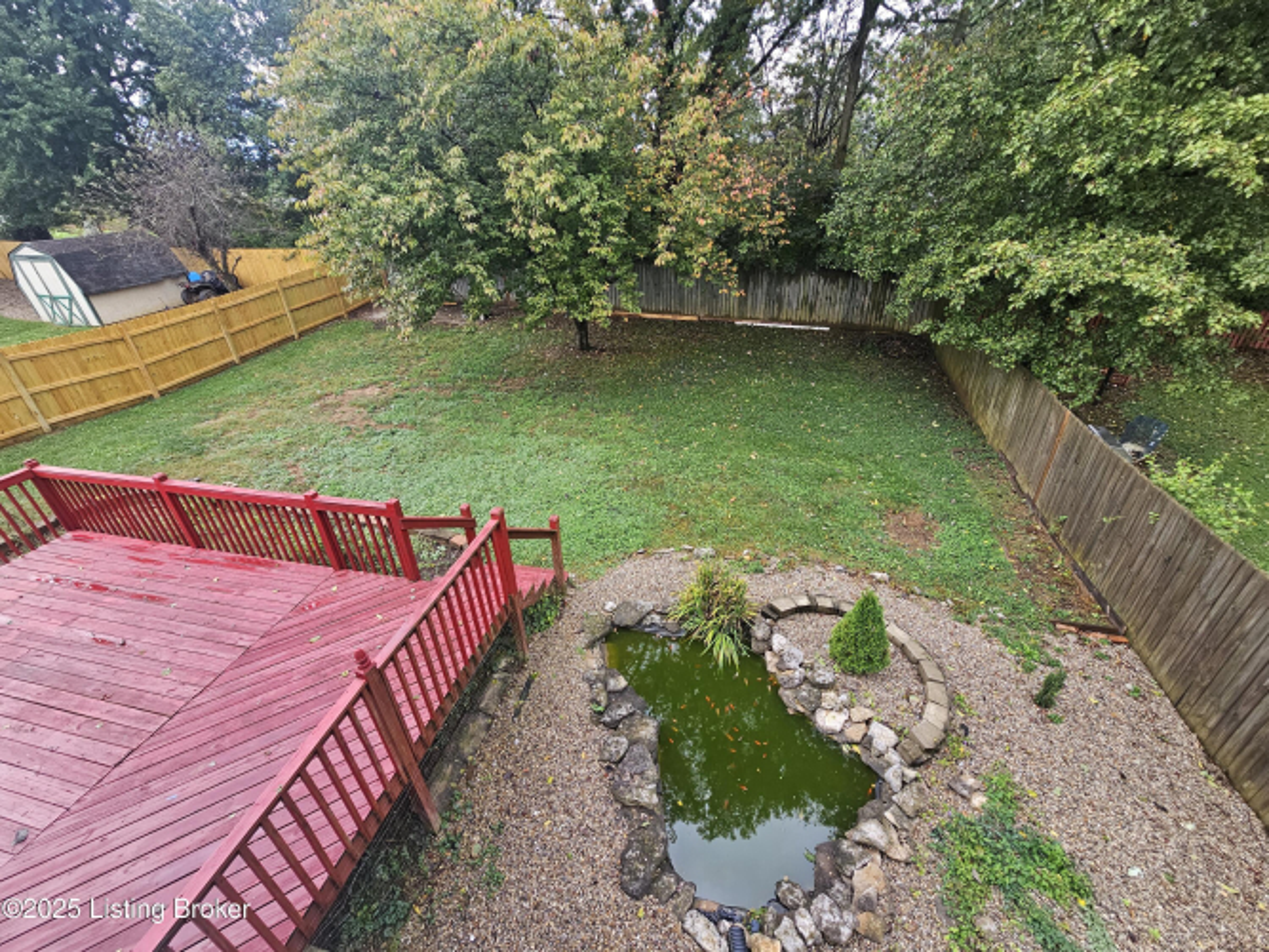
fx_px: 476
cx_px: 634
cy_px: 476
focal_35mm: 13
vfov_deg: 89.9
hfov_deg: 106.2
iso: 80
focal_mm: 2.2
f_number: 2.2
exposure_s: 1/212
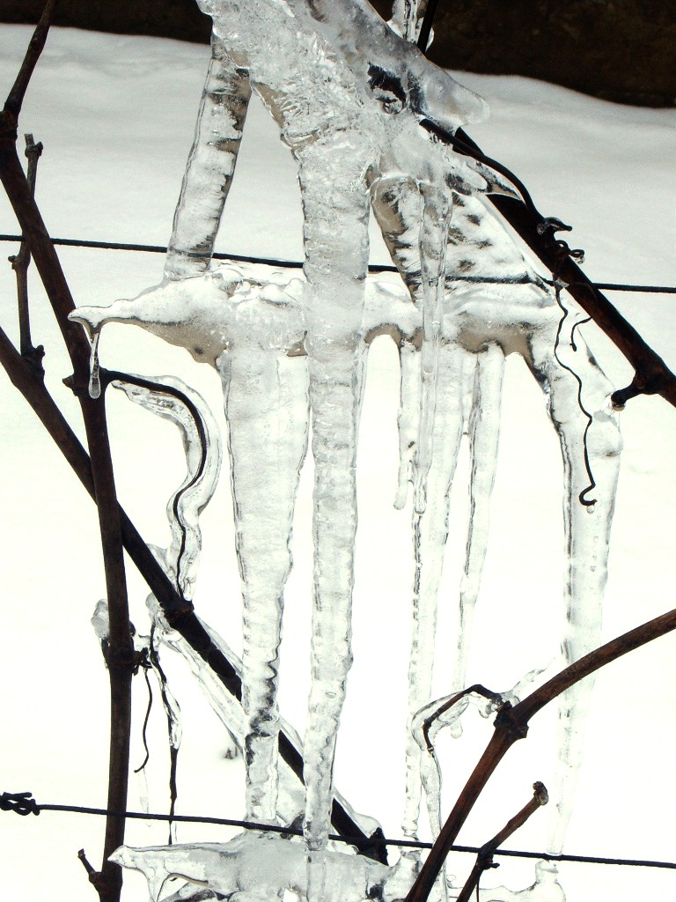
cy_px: 451
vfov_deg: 18.9
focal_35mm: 104
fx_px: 2708
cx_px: 338
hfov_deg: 14.2
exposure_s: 1/125
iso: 63
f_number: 10
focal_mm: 17.4
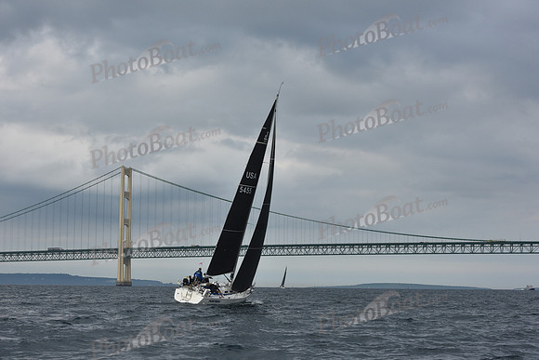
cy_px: 180
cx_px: 270
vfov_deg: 19.5
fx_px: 1048
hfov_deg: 28.8
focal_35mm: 70
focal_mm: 70
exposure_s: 1/800
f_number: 9
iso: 400
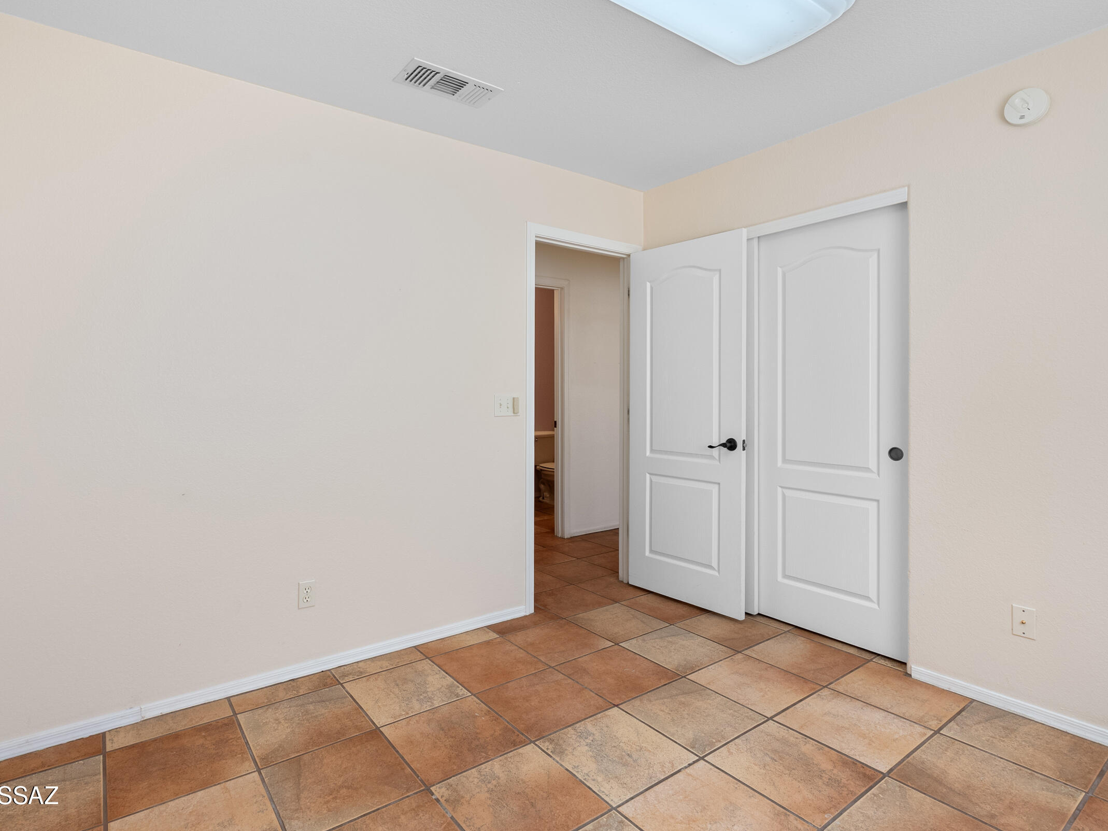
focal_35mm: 18
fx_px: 576
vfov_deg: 71.6
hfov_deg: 87.7
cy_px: 402
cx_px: 532
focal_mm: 16
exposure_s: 1/2
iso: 400
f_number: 8
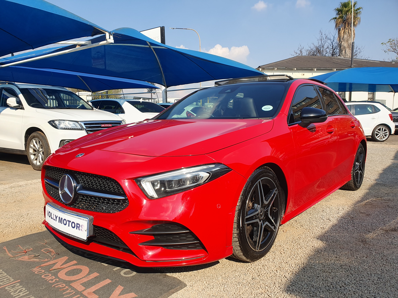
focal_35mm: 26
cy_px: 149
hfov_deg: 67.3
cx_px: 199
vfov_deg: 53.1
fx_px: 299
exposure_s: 1/1128
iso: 50
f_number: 2.4
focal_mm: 4.32
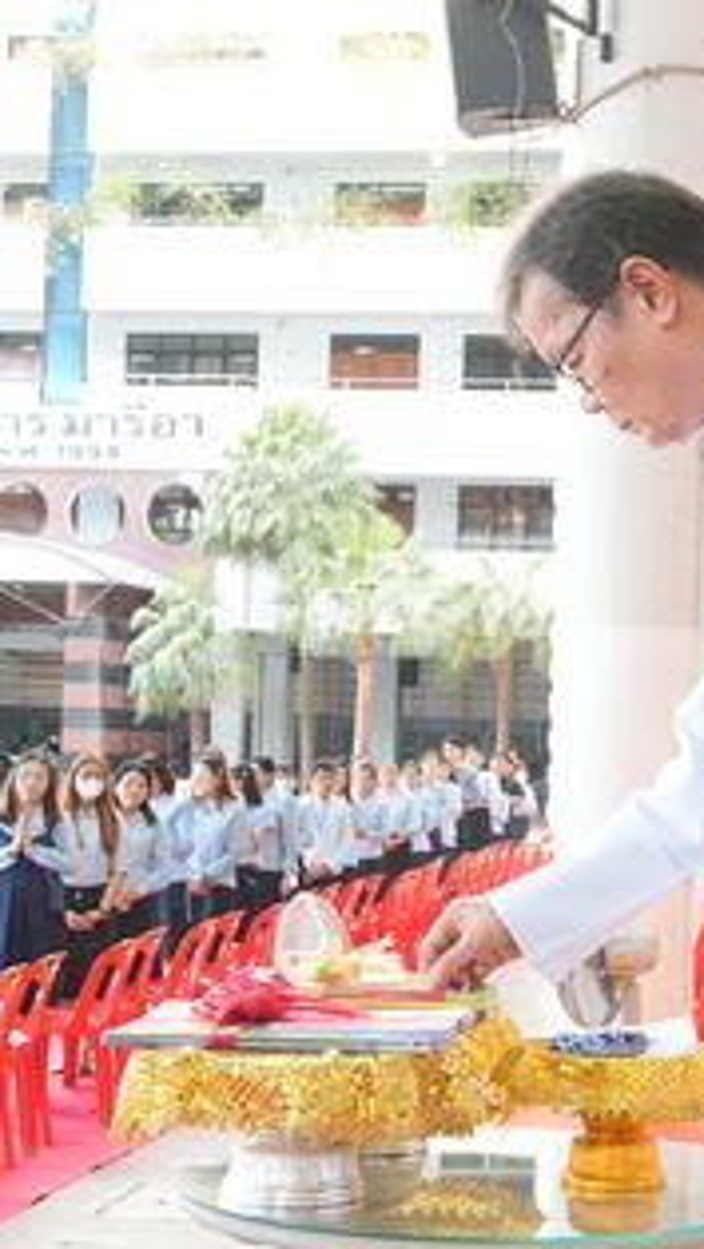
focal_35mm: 69
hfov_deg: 17.2
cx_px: 684
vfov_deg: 30.5
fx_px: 2286
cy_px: 732
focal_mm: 23
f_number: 5.6
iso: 320
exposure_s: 1/15
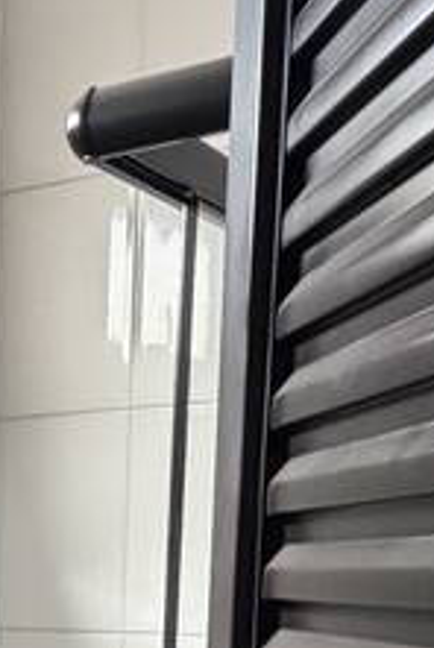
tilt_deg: -12.4
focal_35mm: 71
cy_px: 868
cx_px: -70
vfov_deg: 24.4
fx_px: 1280
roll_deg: +0.5
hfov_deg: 18.4
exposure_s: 1/106
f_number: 2.2
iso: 320
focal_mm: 2.22
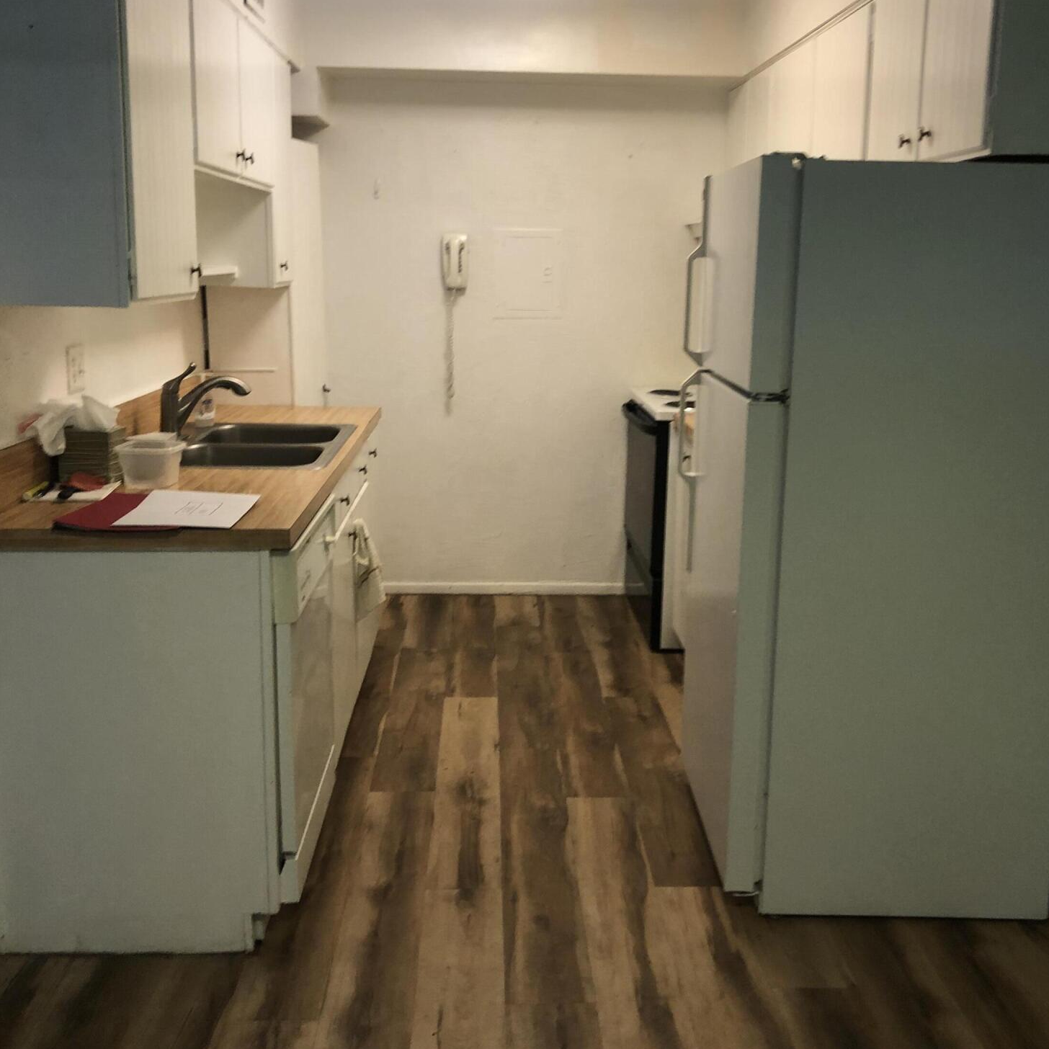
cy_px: 464
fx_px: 1166
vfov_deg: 48.4
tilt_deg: -9.4
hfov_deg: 48.4
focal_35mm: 34
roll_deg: -2.1
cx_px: 539
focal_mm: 3.99
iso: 40
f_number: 1.8
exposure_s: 1/24
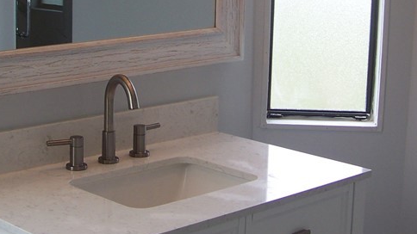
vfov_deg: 14.4
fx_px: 918
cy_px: 26
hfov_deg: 25.6
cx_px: 184
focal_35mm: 83
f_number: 2.8
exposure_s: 1/80
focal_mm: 5.85
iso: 64
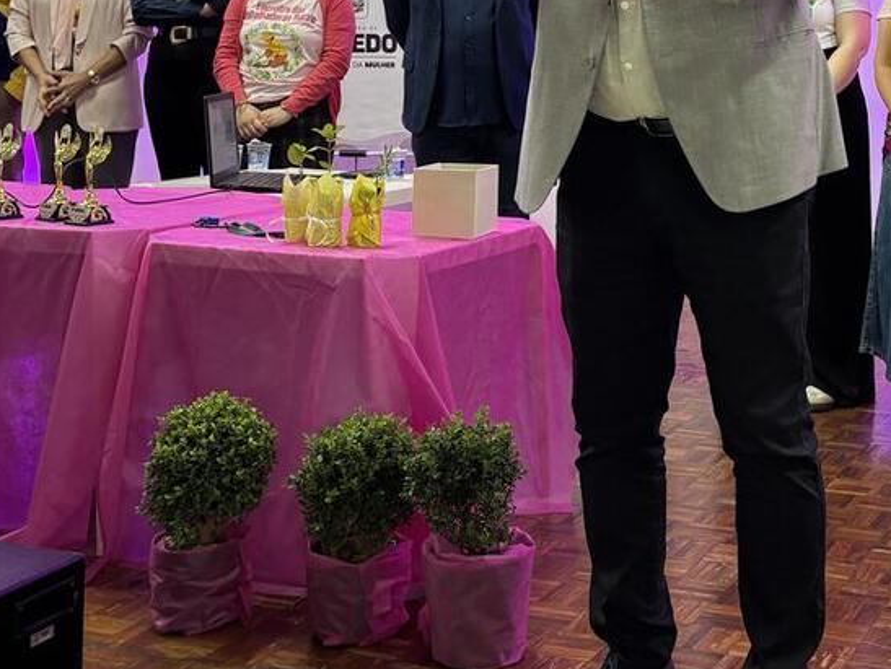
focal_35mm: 57
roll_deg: -0.9
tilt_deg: -0.7
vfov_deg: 24.7
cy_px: 24
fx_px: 1468
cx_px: 803
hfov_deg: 32.1
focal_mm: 5.96
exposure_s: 1/60
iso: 100
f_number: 1.6
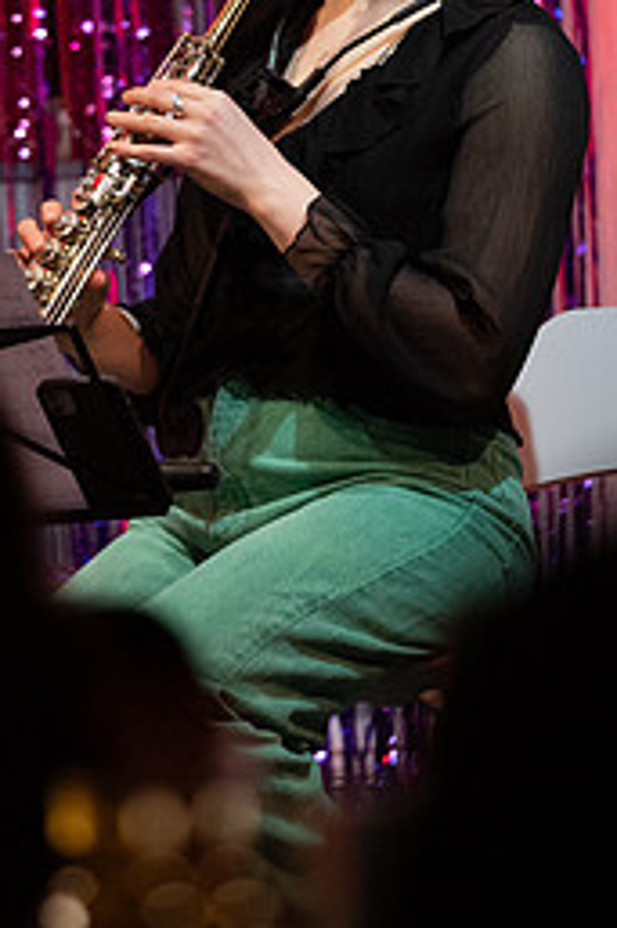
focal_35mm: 525
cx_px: 209
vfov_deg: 3.9
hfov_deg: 2.6
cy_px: 336
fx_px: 13514
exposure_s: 1/250
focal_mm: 300
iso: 9000
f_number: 4
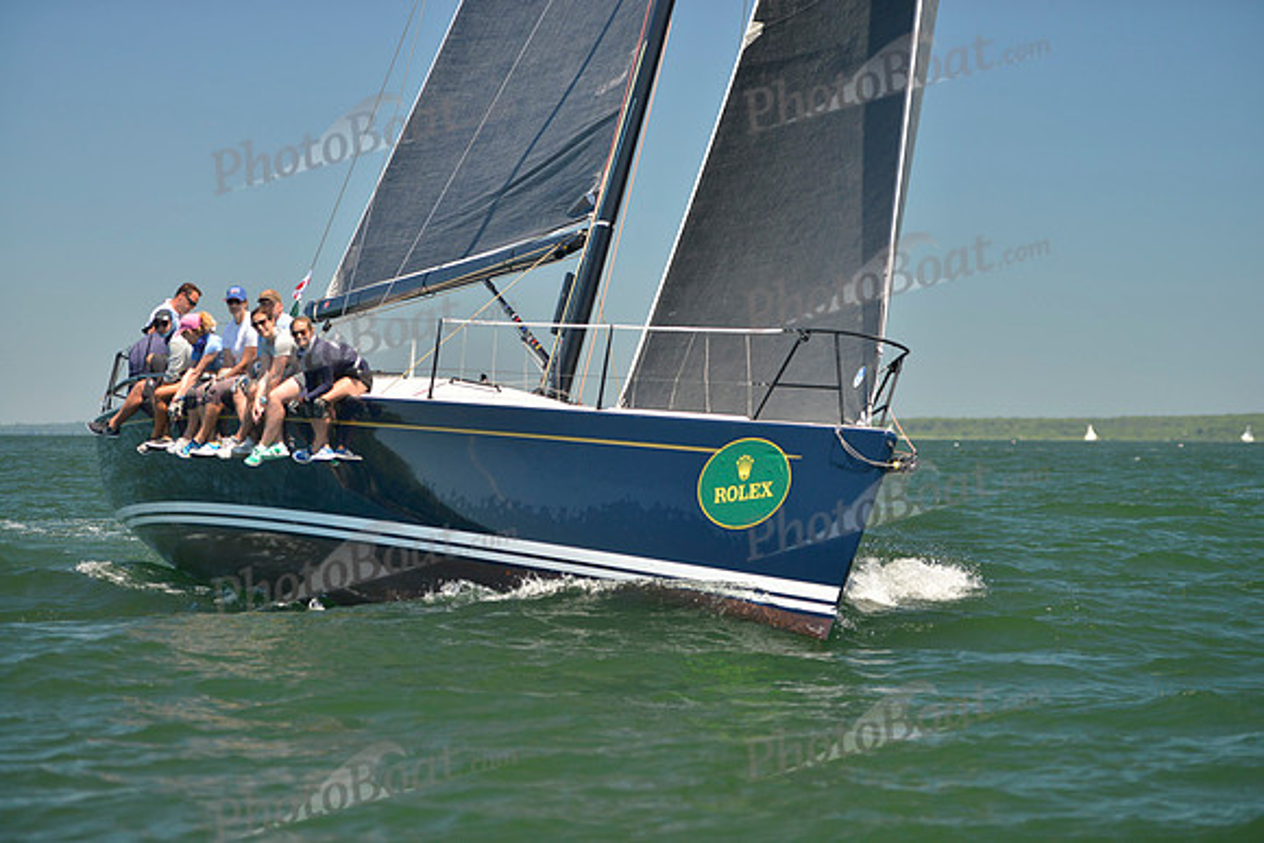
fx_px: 3512
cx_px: 632
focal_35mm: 100
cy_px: 422
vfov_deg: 13.7
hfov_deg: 20.4
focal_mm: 100
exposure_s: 1/1250
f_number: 2.8
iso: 280
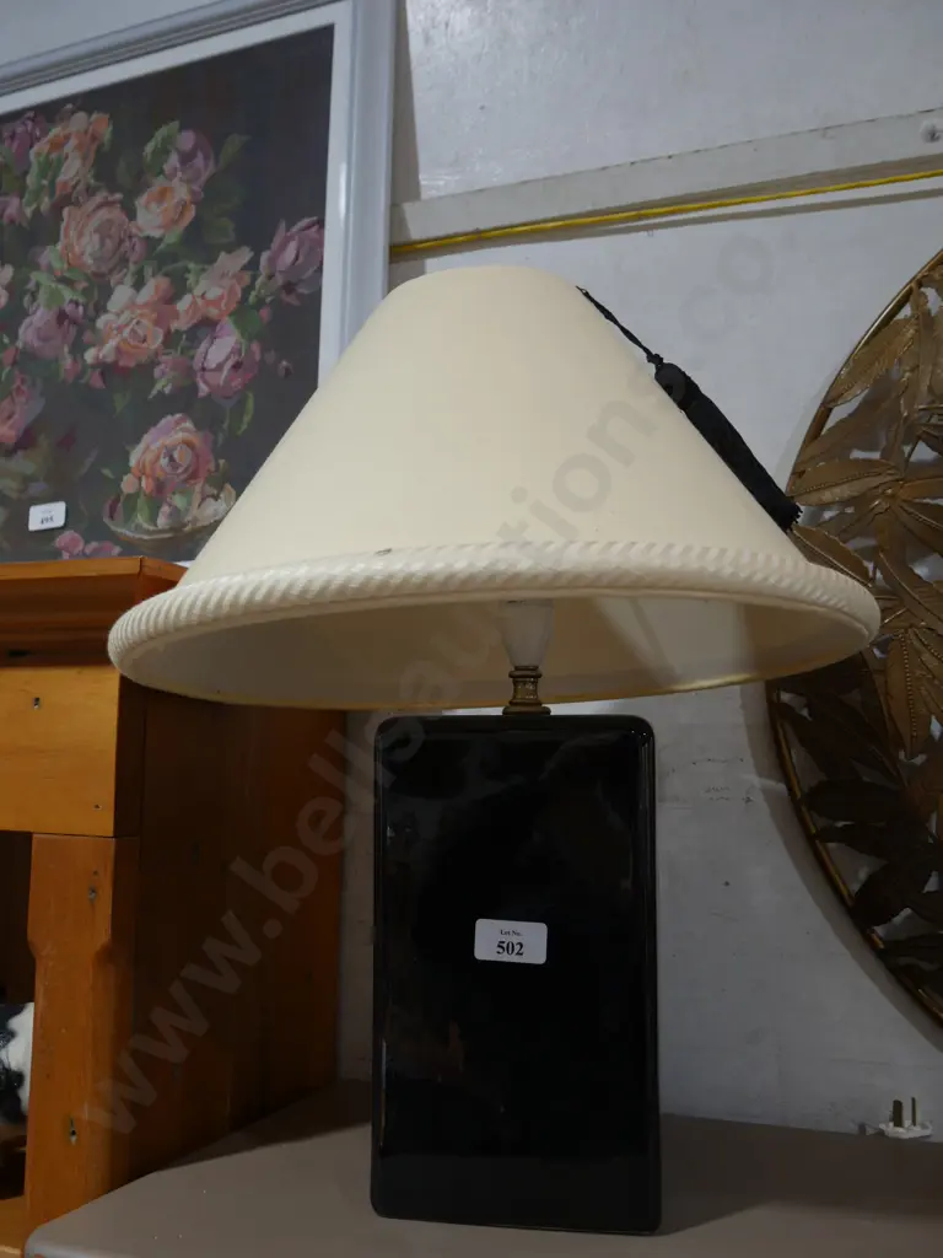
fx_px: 1235
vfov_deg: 54.0
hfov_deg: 41.8
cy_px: 629
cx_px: 472
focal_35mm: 34
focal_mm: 17
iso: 400
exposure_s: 1/60
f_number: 4
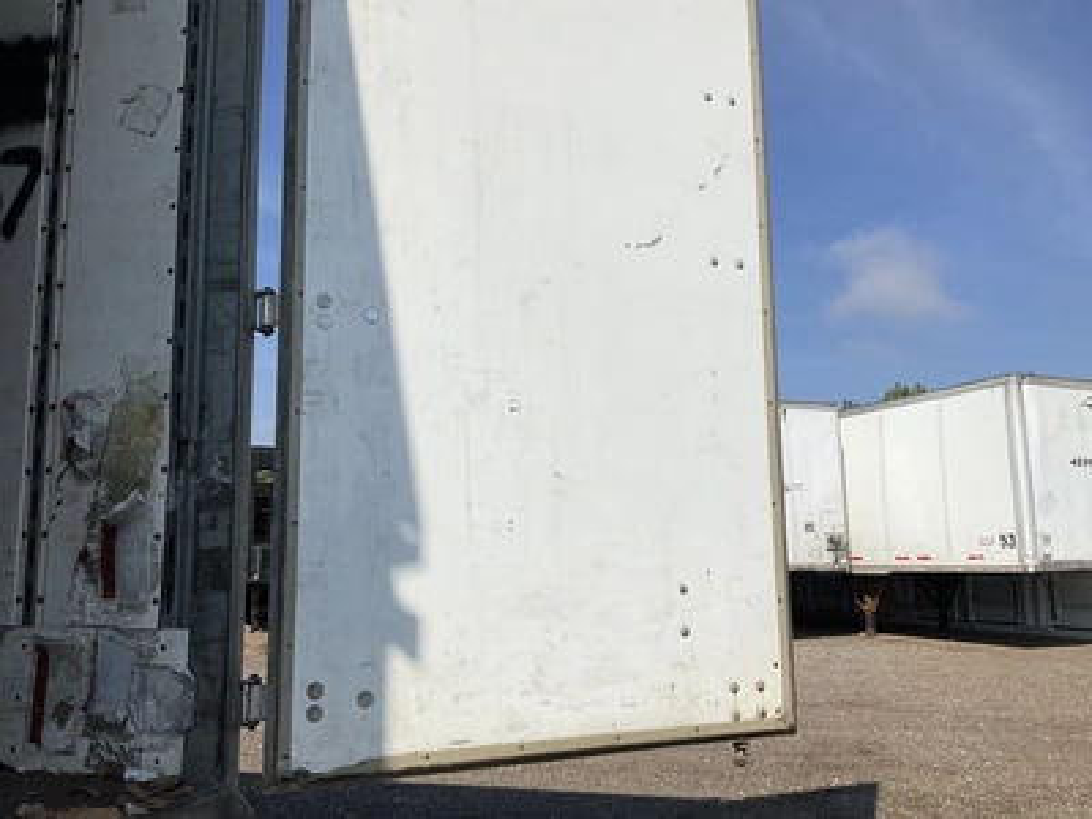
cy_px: 410
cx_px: 546
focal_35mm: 29
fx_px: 915
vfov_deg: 48.2
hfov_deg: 61.7
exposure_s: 1/5263
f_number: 1.8
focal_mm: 3
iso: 25
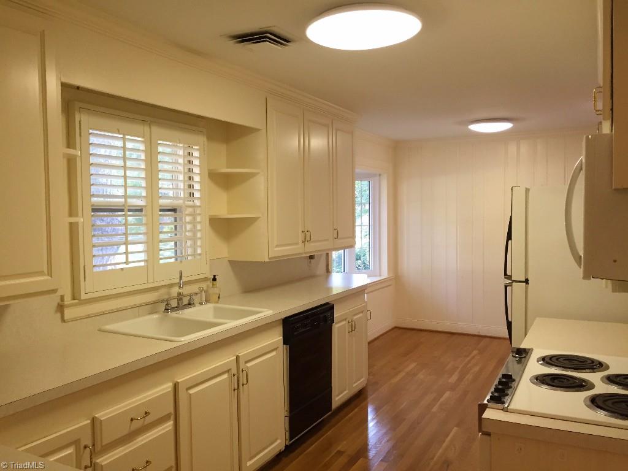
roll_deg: +1.0
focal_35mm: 29
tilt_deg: -1.8
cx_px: 314
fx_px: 526
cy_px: 236
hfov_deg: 61.7
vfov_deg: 48.2
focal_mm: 4.15
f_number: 2.2
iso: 100
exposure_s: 1/30
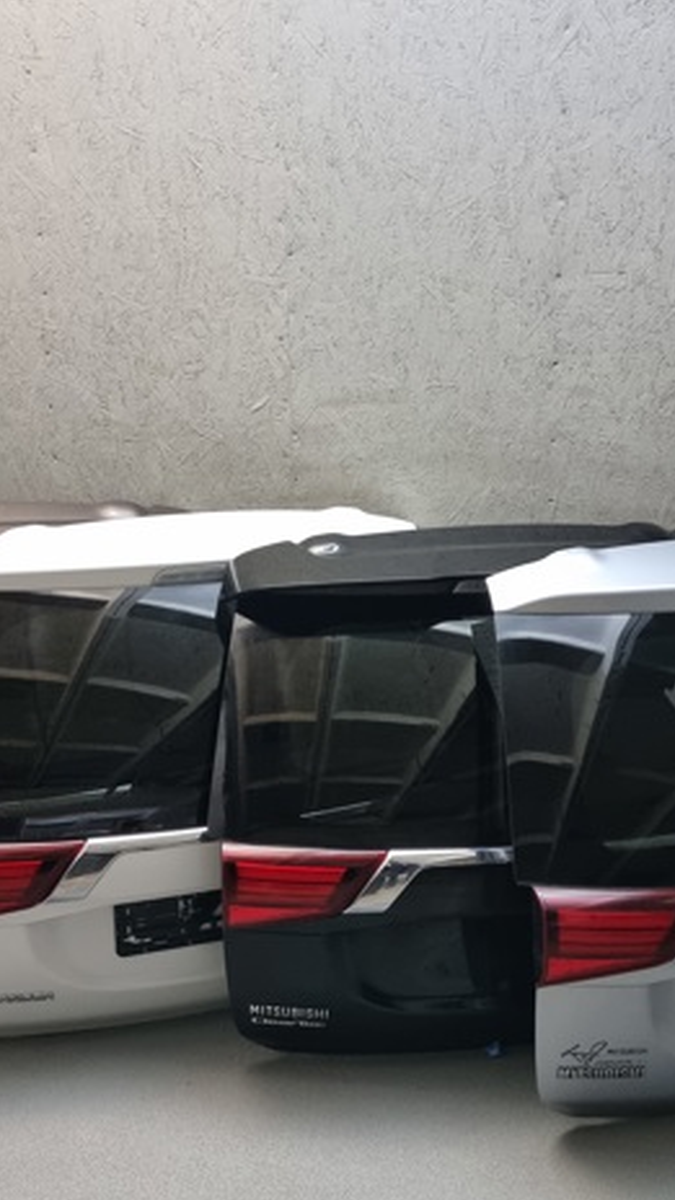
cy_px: 596
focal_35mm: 36
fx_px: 1145
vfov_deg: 55.3
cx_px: 362
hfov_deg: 32.8
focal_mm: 6.7
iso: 500
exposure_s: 1/40
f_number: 1.8
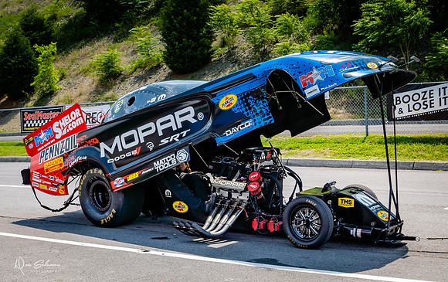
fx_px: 660
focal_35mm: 54
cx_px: 158
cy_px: 183
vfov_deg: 24.0
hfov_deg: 37.2
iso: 100
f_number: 5.6
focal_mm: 25
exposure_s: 1/500
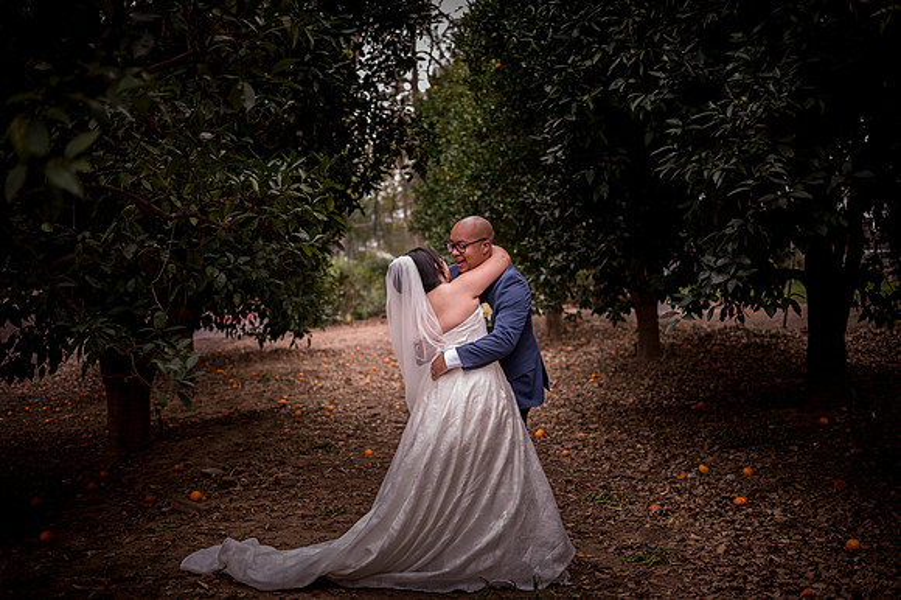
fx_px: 1001
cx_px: 450
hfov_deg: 48.5
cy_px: 300
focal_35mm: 40
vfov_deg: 33.4
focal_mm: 40
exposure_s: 1/80
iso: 100
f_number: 2
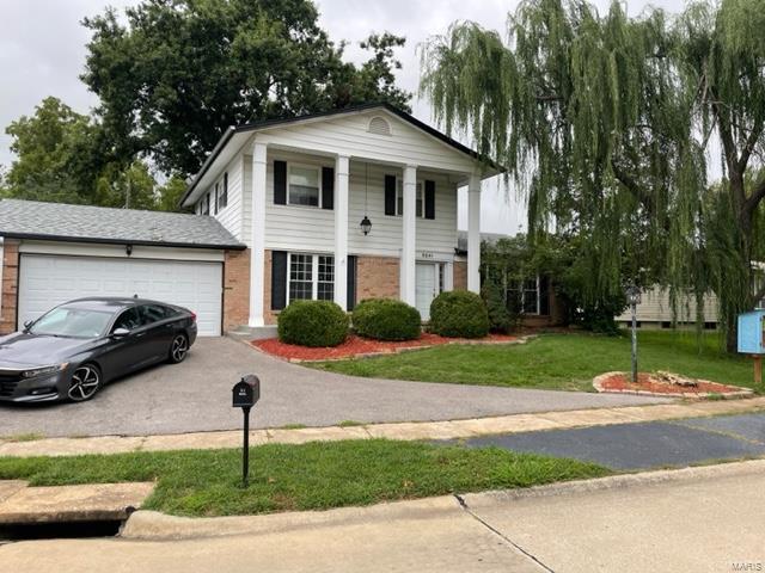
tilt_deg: +4.9
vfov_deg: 53.1
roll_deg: -0.1
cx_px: 382
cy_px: 286
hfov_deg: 67.3
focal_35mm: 26
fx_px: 575
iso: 32
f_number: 1.6
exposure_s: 1/401
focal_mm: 4.2
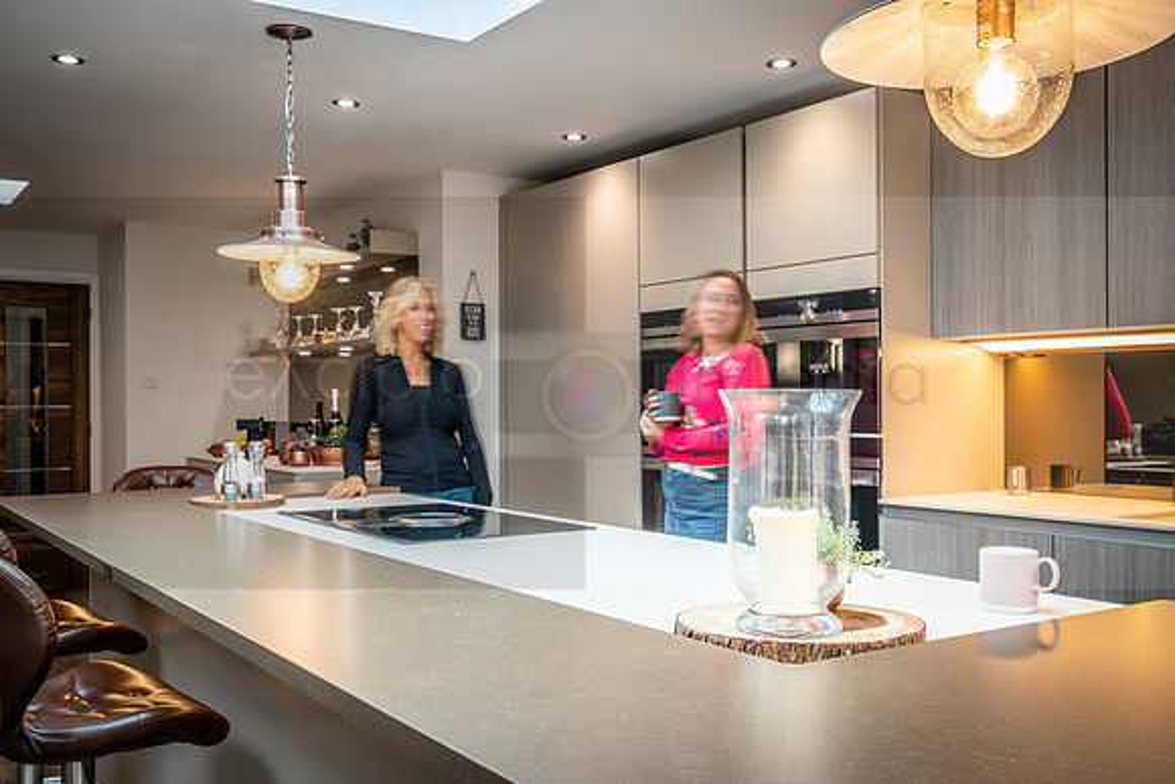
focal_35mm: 35
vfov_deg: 37.9
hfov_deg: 54.4
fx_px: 1143
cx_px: 588
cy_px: 392
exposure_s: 1/2.5
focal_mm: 35
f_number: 9
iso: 100
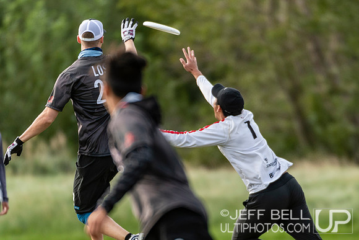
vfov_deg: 1.5
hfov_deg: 2.3
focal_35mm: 913
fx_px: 9107
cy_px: 182
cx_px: 229
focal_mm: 400
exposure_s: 1/1000
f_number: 4
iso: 280
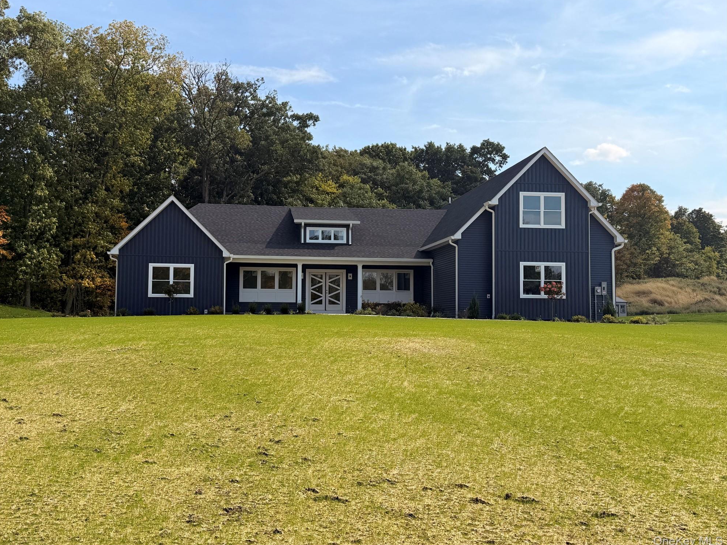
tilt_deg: +3.2
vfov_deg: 39.7
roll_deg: +0.2
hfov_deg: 51.4
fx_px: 756
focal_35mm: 36
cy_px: 269
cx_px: 354
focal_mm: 6.76
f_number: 1.78
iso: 80
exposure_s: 1/5714
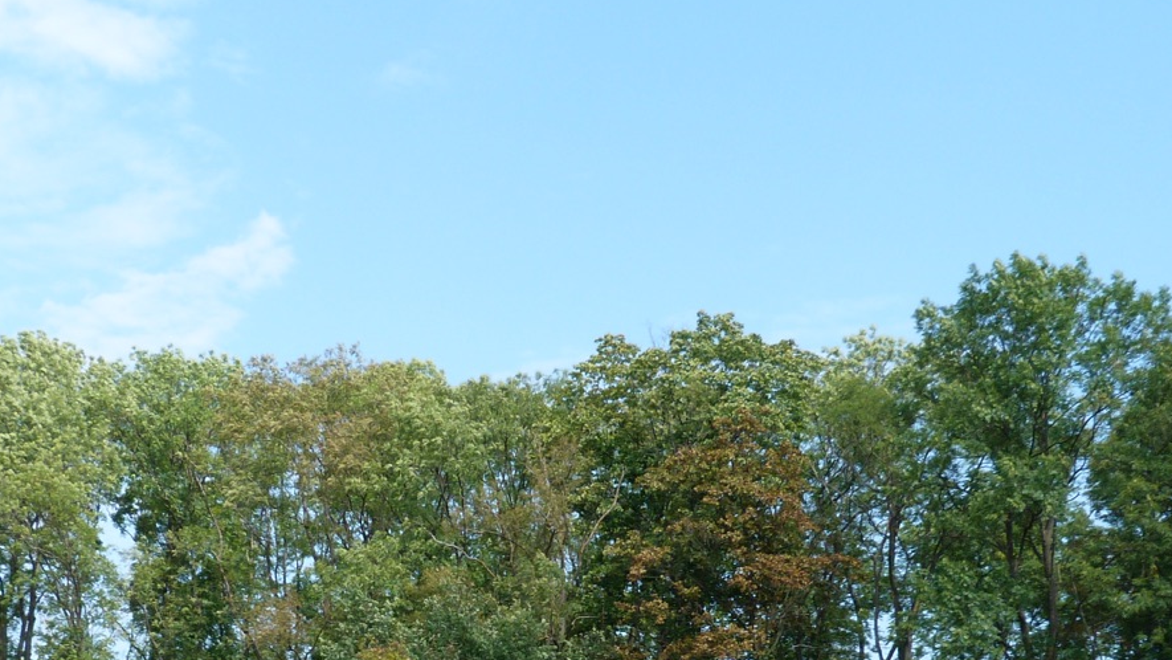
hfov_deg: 33.2
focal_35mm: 63
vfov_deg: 18.3
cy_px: 757
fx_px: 1958
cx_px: 483
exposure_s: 1/250
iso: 80
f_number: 4.5
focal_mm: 5.8
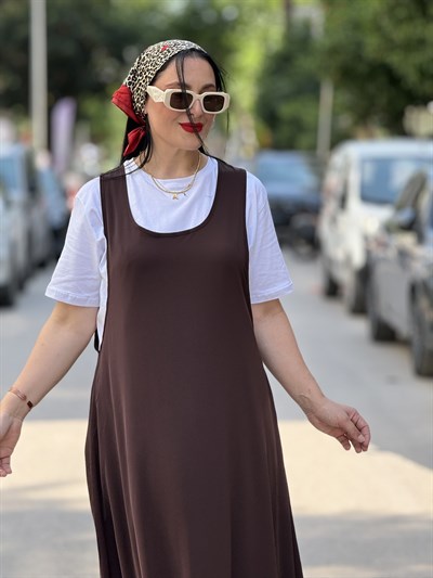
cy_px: 289
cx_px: 216
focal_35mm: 120
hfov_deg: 12.4
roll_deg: +0.9
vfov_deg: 16.4
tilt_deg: -3.1
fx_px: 2001
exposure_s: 1/397
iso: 64
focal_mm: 15.66
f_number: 2.8
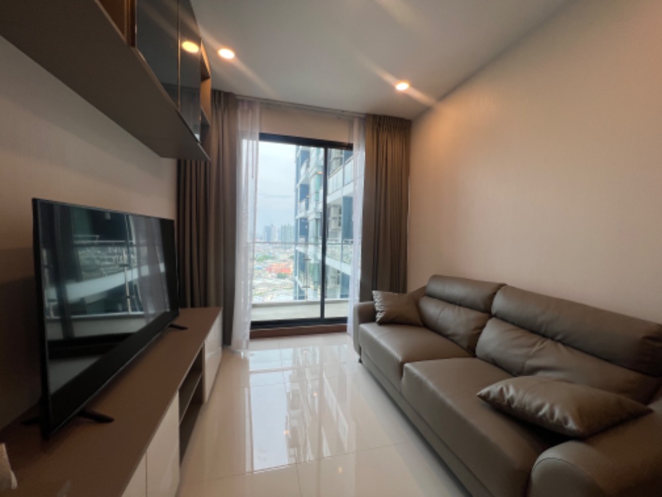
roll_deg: -2.4
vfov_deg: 89.9
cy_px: 248
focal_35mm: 13
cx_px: 331
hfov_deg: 106.2
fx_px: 249
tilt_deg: +0.3
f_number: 1.8
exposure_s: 1/146
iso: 32
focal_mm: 1.57
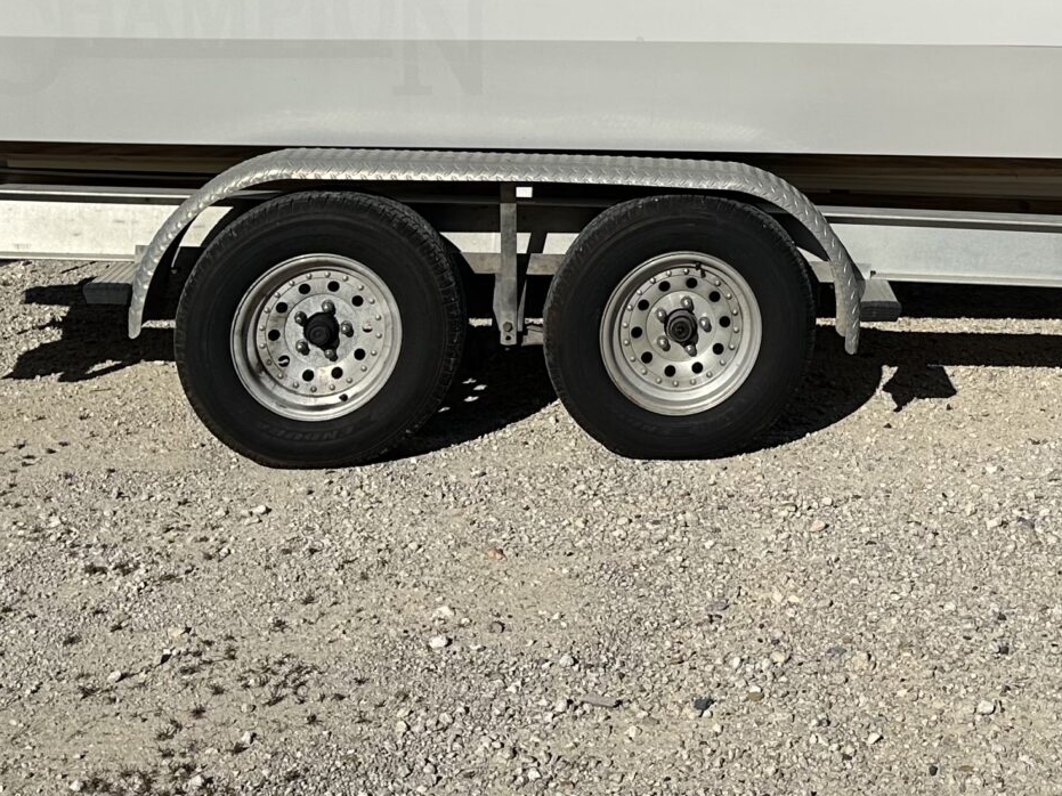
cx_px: 890
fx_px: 2025
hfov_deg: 28.6
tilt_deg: +3.0
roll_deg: -2.6
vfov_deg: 20.3
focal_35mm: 66
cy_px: -244
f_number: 1.78
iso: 80
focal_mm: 6.86
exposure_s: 1/10753
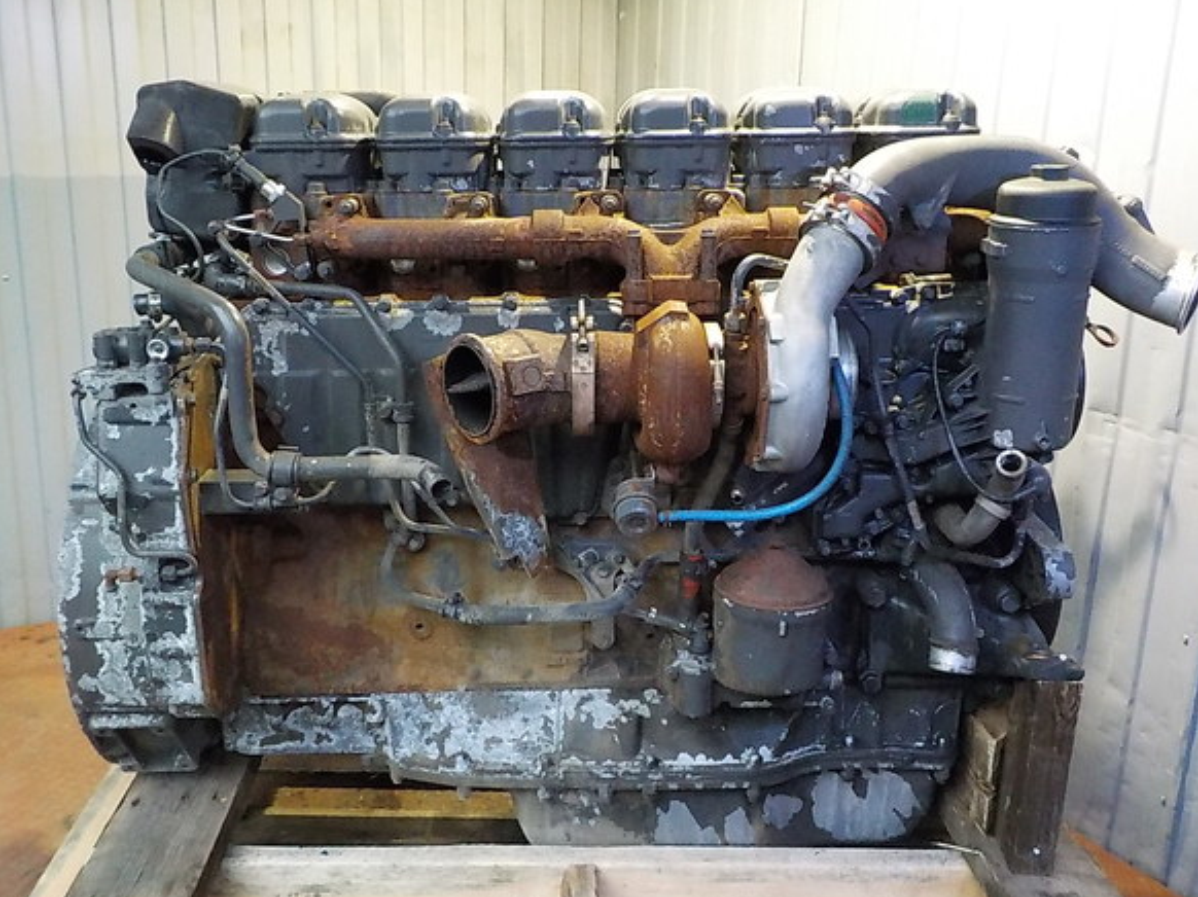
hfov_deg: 55.4
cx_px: 591
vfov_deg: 42.9
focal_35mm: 33
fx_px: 1142
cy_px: 451
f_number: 3.3
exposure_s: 1/30
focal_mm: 4.1
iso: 800
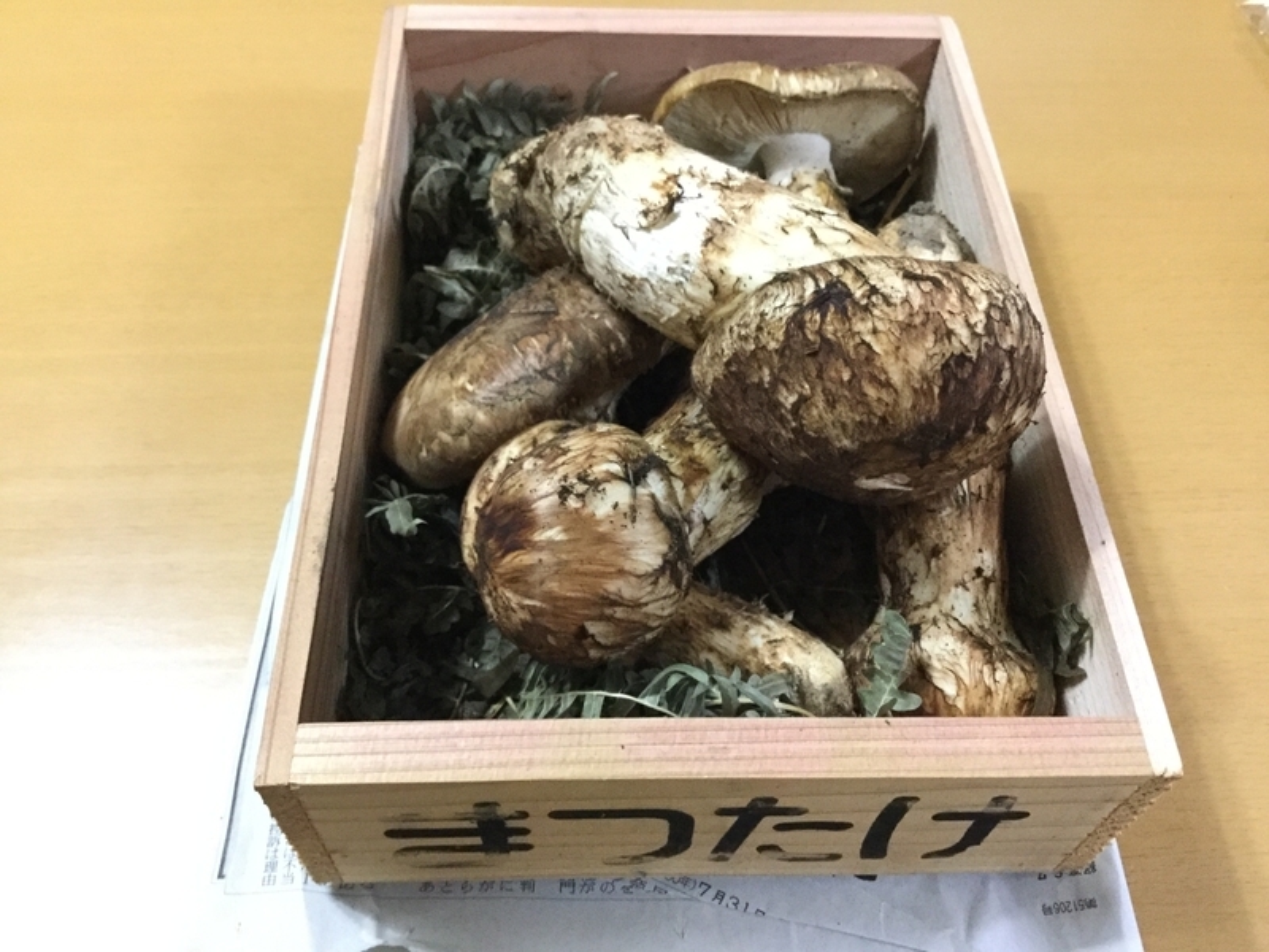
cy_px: 476
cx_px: 634
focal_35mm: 31
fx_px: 1136
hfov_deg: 58.4
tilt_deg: -55.9
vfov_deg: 45.4
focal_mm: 3.3
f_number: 2.4
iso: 320
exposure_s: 1/17
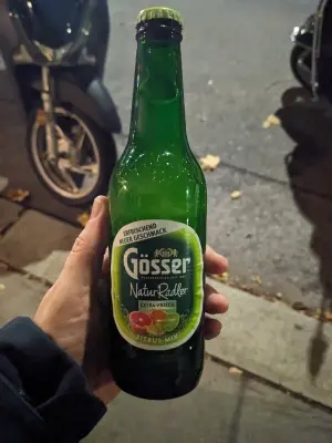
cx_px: 166
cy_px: 222
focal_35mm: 27
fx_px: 345
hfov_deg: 51.4
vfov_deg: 65.3
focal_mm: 4.38
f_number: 1.73
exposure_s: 1/20
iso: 4018
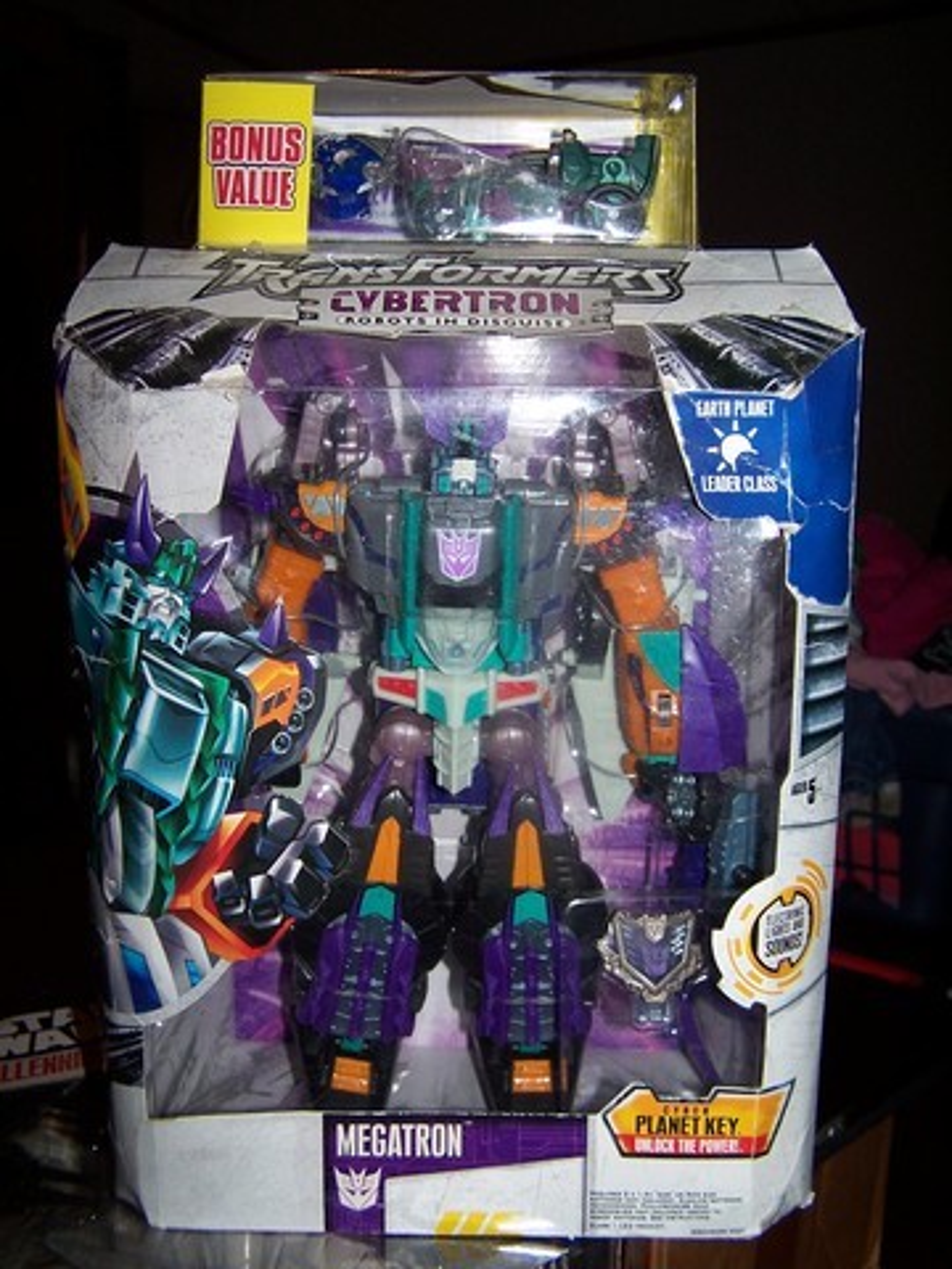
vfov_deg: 46.8
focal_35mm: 40
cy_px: 634
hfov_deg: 36.0
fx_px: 1467
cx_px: 476
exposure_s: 1/60
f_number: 2.8
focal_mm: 6.7
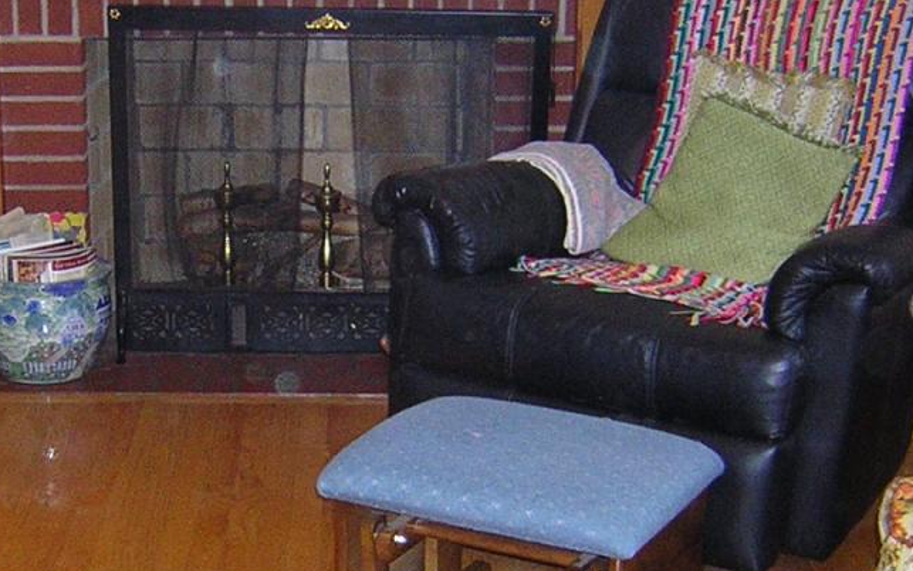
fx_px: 1891
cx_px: 281
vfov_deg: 17.1
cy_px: 362
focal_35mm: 76
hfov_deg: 26.9
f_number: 2.6
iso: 400
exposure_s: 1/60.1
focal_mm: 4.7
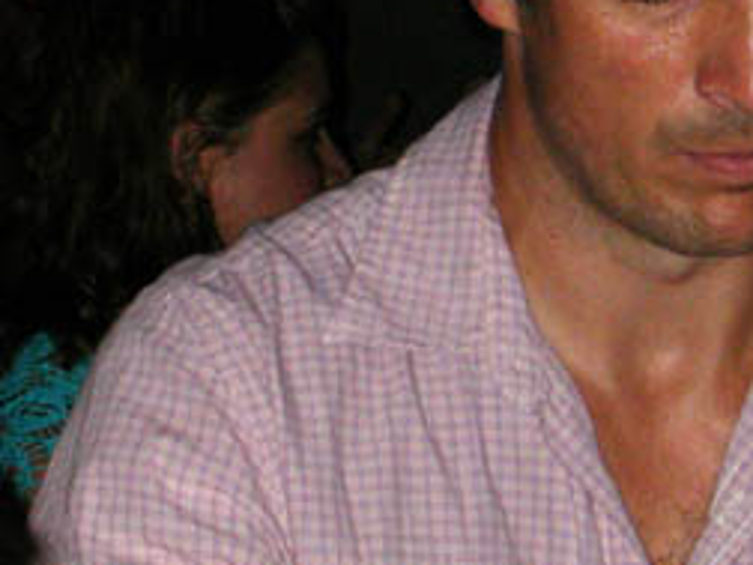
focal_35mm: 220
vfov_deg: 6.7
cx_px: 556
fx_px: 4786
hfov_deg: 9.0
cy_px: 70
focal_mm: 16.8
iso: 200
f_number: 4.8
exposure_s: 1/59.9
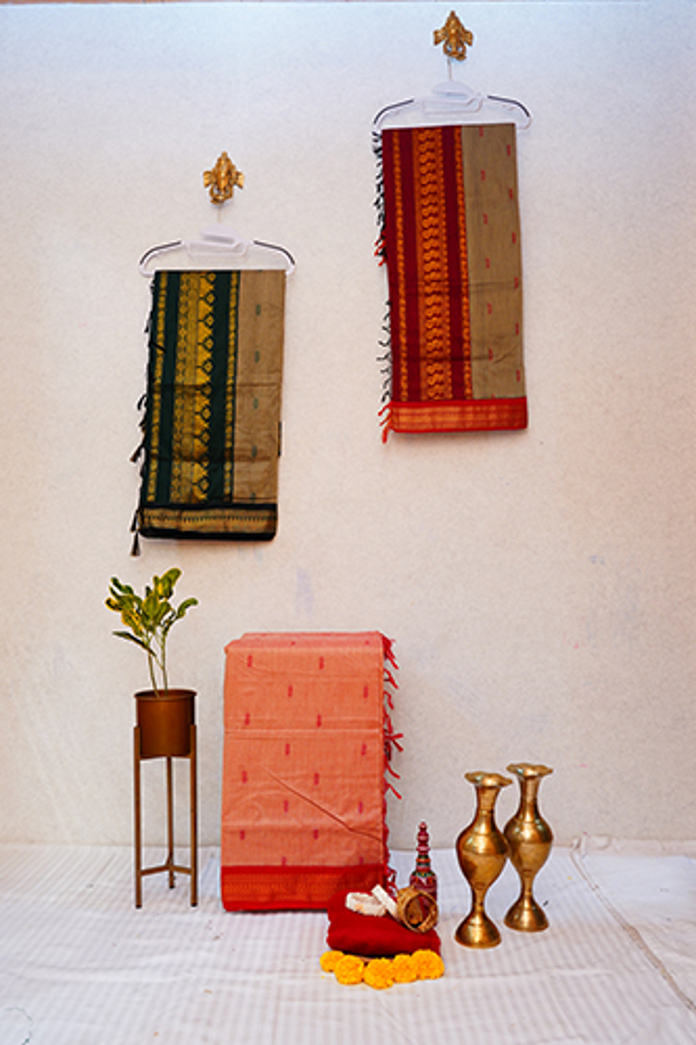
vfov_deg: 63.7
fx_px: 842
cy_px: 522
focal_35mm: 29
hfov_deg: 44.9
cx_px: 348
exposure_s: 1/100
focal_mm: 29
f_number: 4
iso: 800
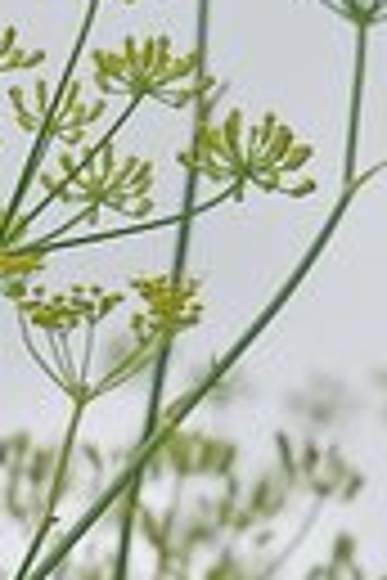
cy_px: 589
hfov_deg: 3.1
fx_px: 7207
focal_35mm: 447
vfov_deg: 4.6
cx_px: 86
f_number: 7.1
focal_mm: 75
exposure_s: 1/400
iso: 200
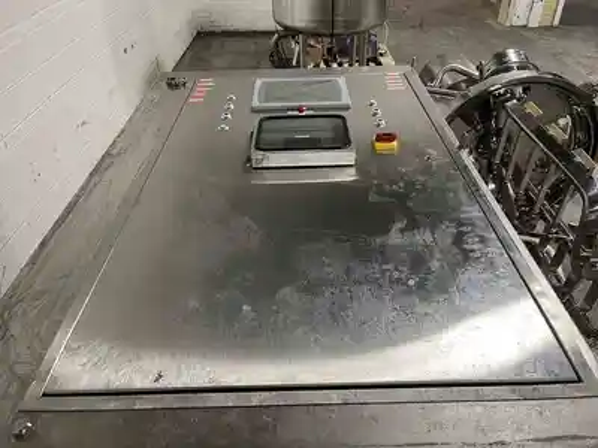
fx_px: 449
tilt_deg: -36.7
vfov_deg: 53.1
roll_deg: +0.7
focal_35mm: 26
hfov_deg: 67.3
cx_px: 299
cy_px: 224
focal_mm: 5.1
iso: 125
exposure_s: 1/60
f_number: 1.6
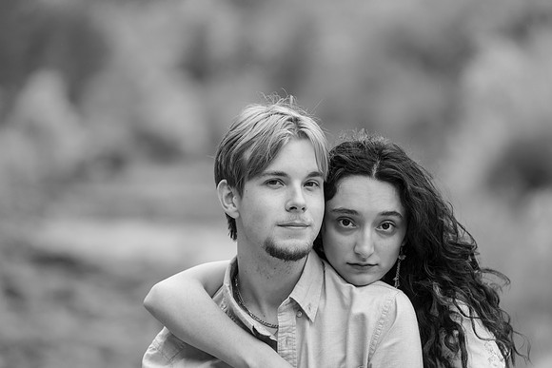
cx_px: 276
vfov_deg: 7.3
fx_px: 2883
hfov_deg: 10.9
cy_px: 184
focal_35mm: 188
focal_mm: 188
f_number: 3.5
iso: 320
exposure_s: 1/250
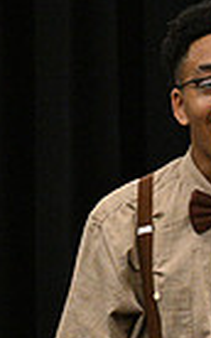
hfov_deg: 1.5
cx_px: 702
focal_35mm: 855
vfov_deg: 2.5
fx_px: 7883
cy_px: 413
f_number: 2.8
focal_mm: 200
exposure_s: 1/1000
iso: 6400
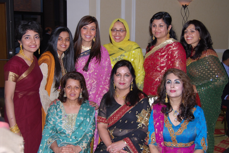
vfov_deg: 29.0
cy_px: 76
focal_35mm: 46
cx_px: 114
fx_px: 296
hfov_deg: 42.3
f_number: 4.5
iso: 200
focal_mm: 31
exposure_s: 1/60
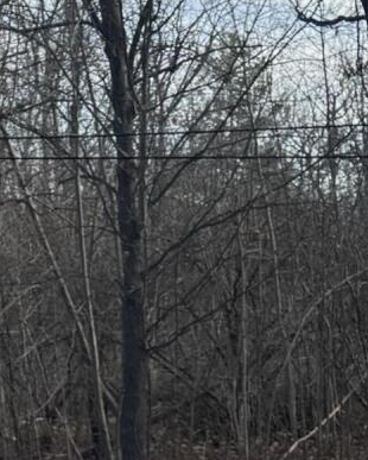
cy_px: 730
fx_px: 1646
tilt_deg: -15.8
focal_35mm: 121
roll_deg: -1.7
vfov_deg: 14.6
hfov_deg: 11.8
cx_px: 661
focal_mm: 6.76
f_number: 1.78
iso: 80
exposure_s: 1/1980
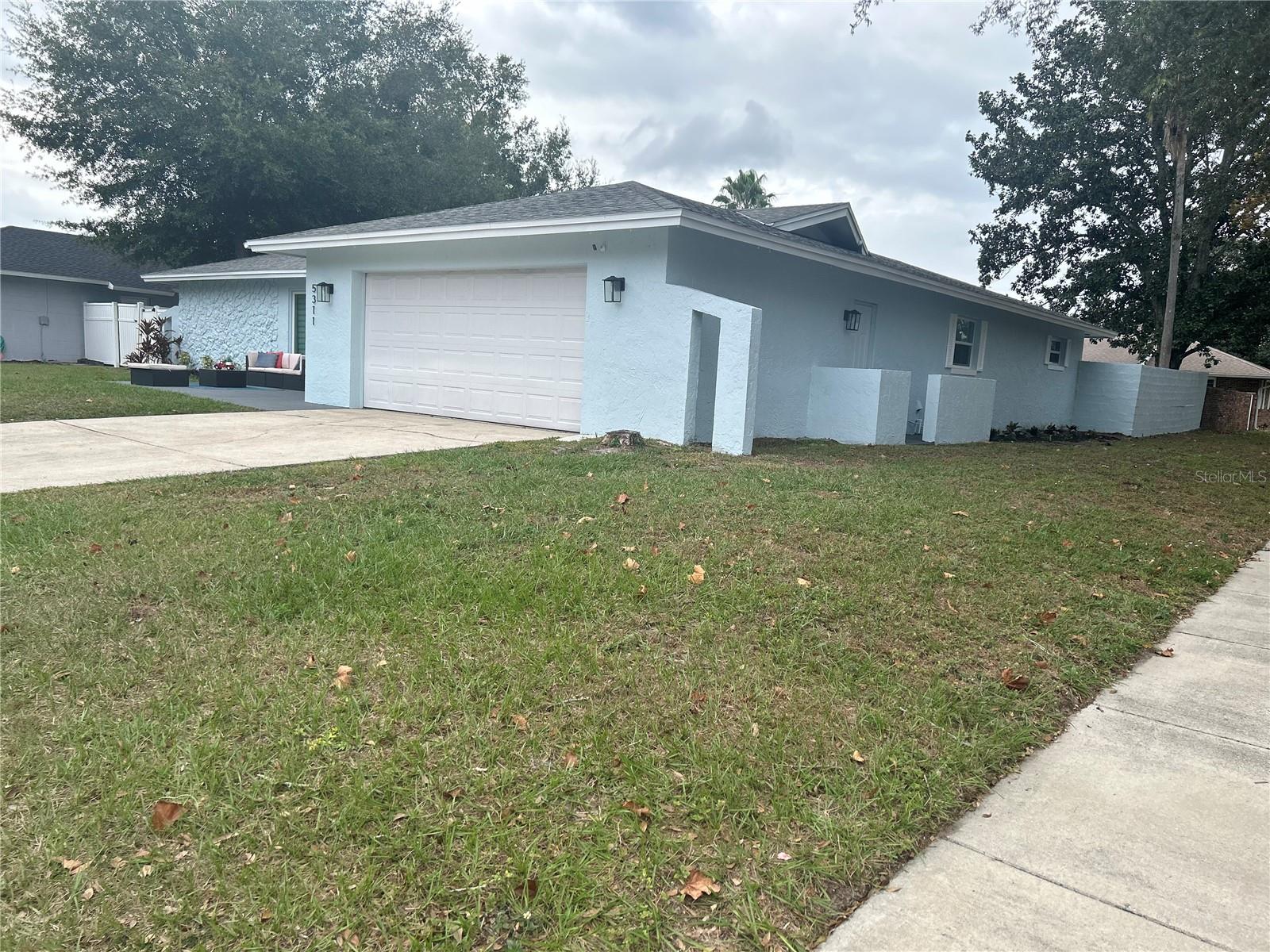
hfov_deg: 67.3
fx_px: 954
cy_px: 476
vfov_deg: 53.1
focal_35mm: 26
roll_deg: -2.4
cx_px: 635
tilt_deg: -7.0
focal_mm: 5.7
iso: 50
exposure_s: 1/696
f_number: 1.5
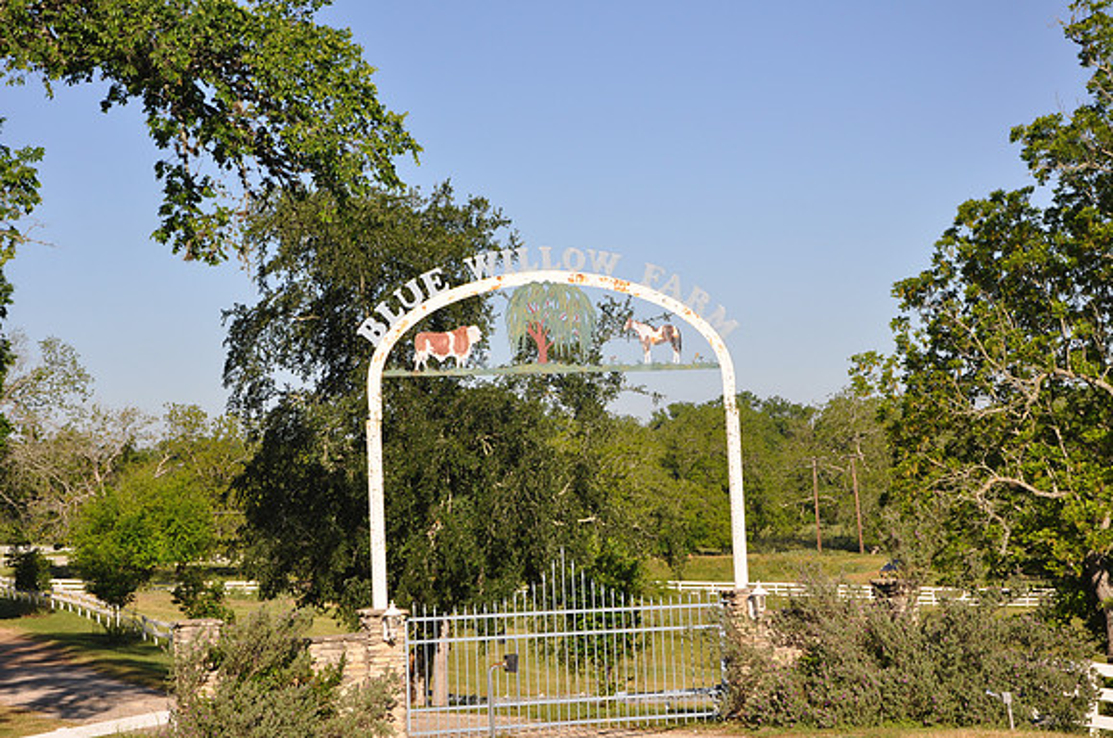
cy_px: 369
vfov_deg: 18.1
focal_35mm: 75
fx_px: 2315
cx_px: 556
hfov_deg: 27.0
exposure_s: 1/320
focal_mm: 50
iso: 200
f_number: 9
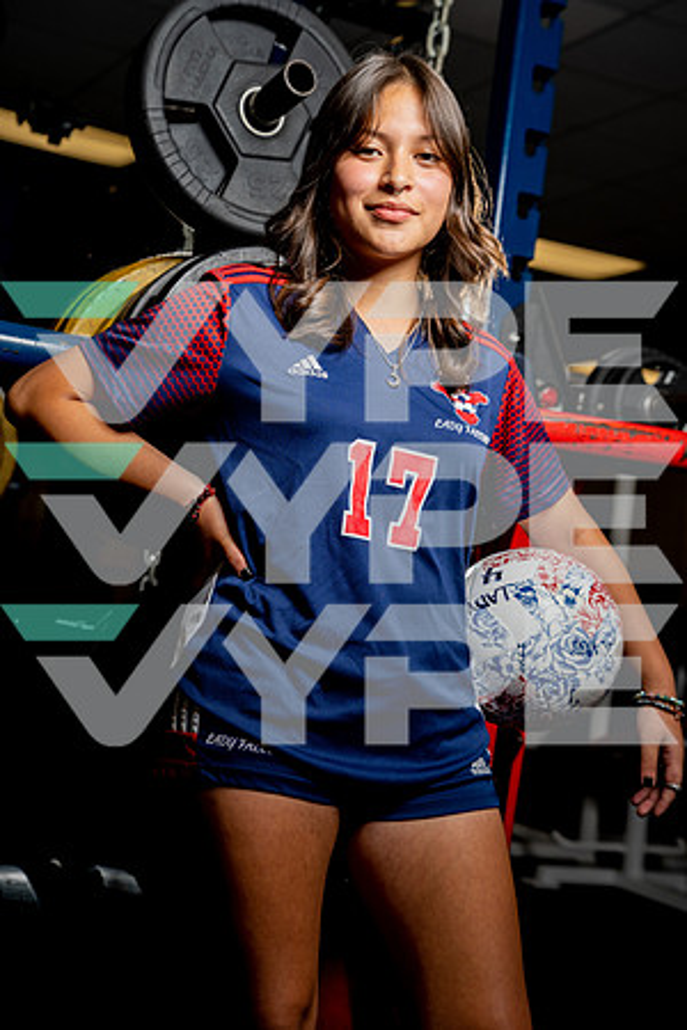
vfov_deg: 34.5
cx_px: 344
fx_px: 1660
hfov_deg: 23.4
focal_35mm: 58
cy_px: 515
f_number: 5
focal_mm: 58
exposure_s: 1/250
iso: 160
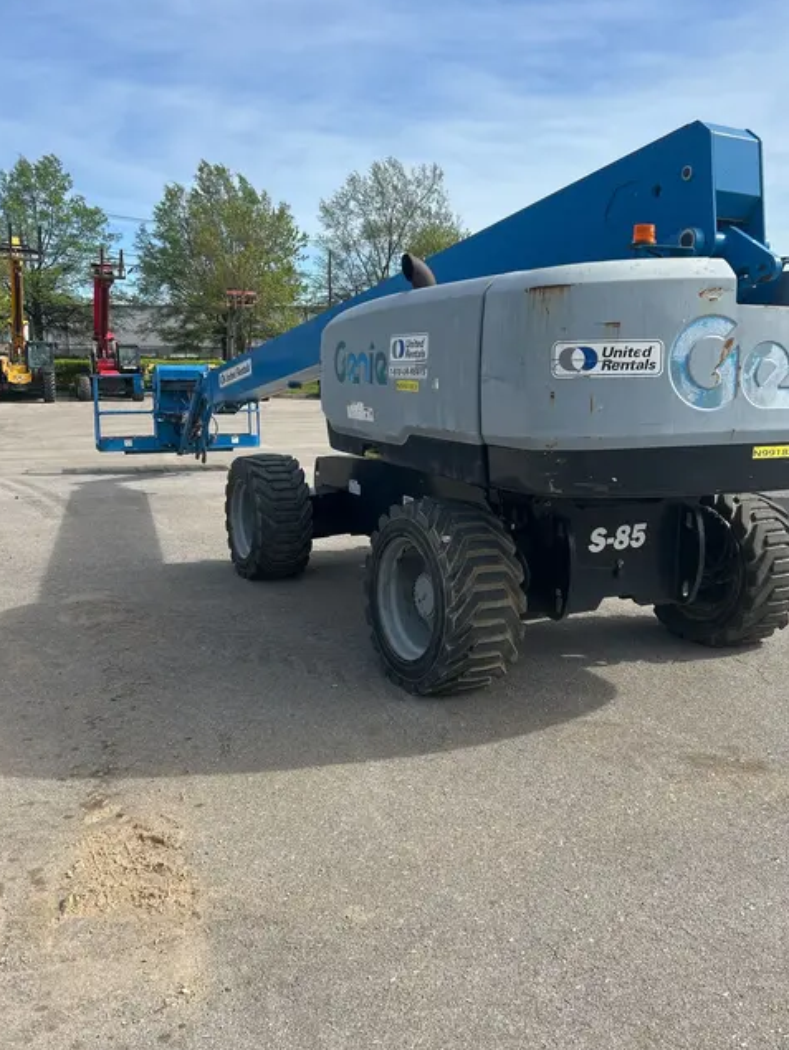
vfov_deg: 59.9
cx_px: 443
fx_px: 911
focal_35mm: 30
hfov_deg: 46.7
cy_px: 510
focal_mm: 5.7
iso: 50
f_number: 1.5
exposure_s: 1/3460
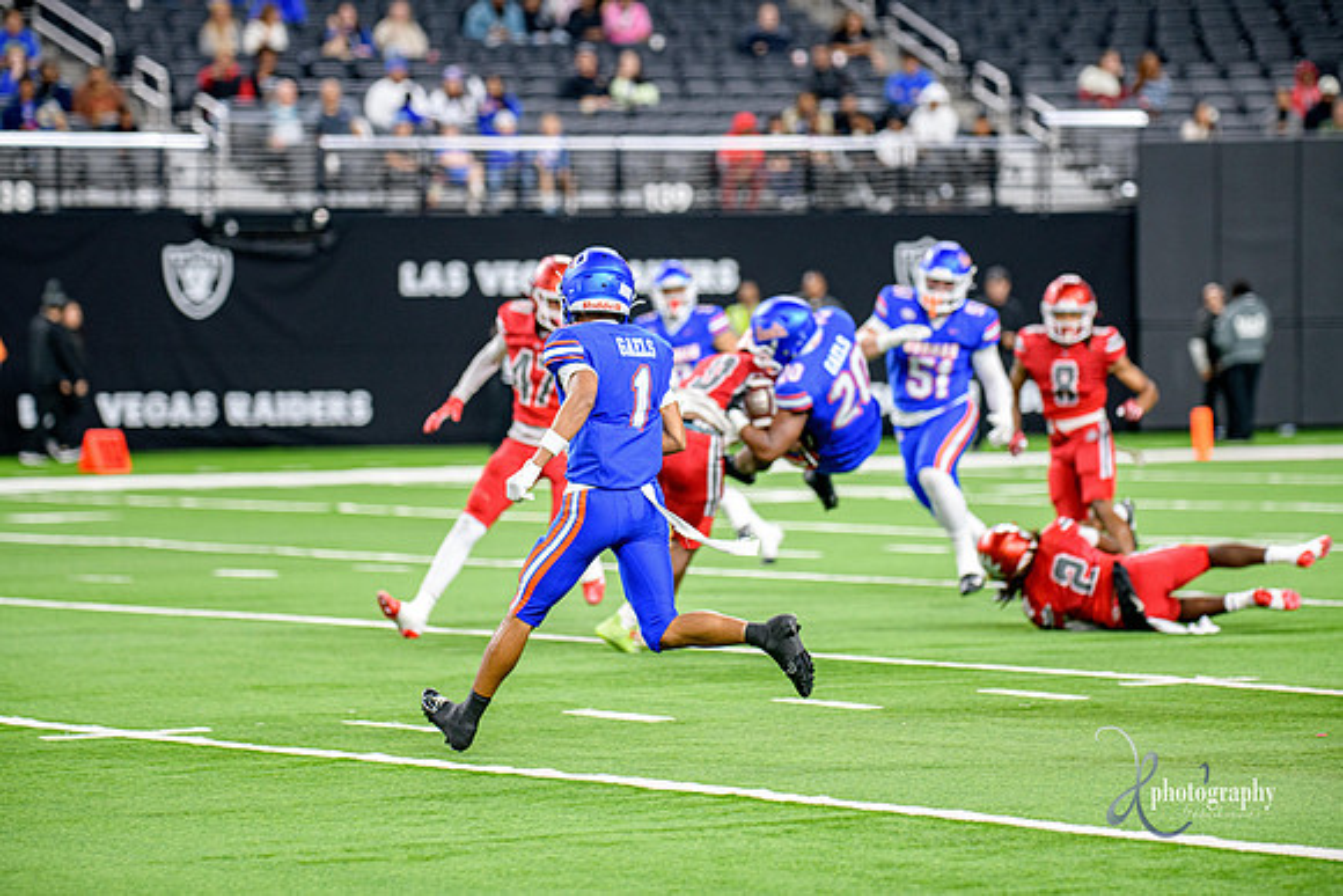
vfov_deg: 7.6
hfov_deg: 11.4
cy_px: 448
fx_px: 6716
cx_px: 672
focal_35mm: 180
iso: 1250
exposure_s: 1/400
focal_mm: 180
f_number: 2.8
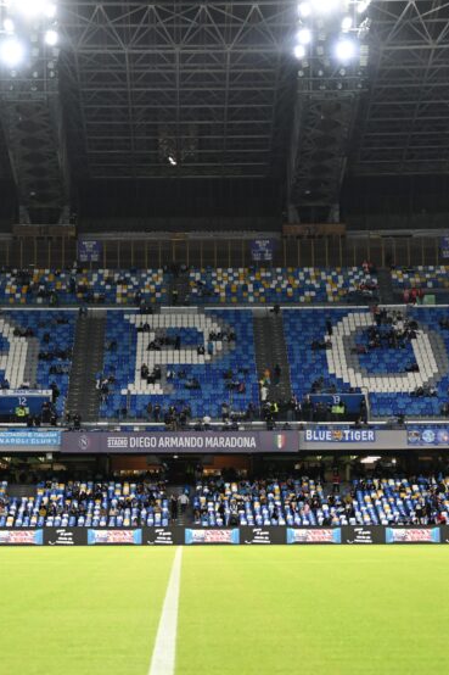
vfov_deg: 27.3
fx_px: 1385
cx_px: 165
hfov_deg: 18.4
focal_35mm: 74
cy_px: 311
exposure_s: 1/320
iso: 2000
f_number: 2.8
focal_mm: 40
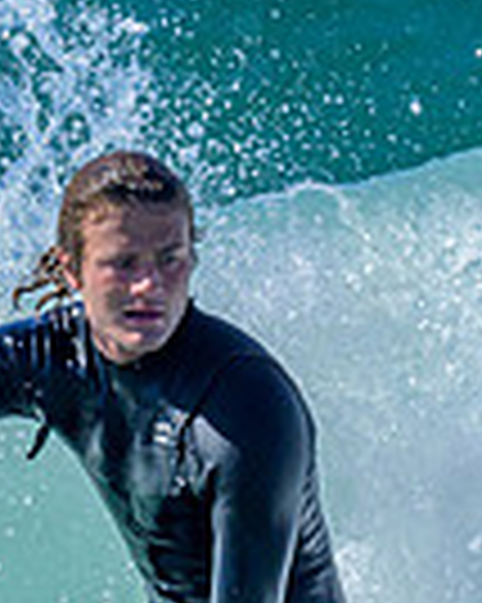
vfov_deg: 0.5
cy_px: 648
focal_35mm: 3567
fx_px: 63678
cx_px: -359
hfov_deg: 0.4
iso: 250
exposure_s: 1/2000
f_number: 6.3
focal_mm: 800
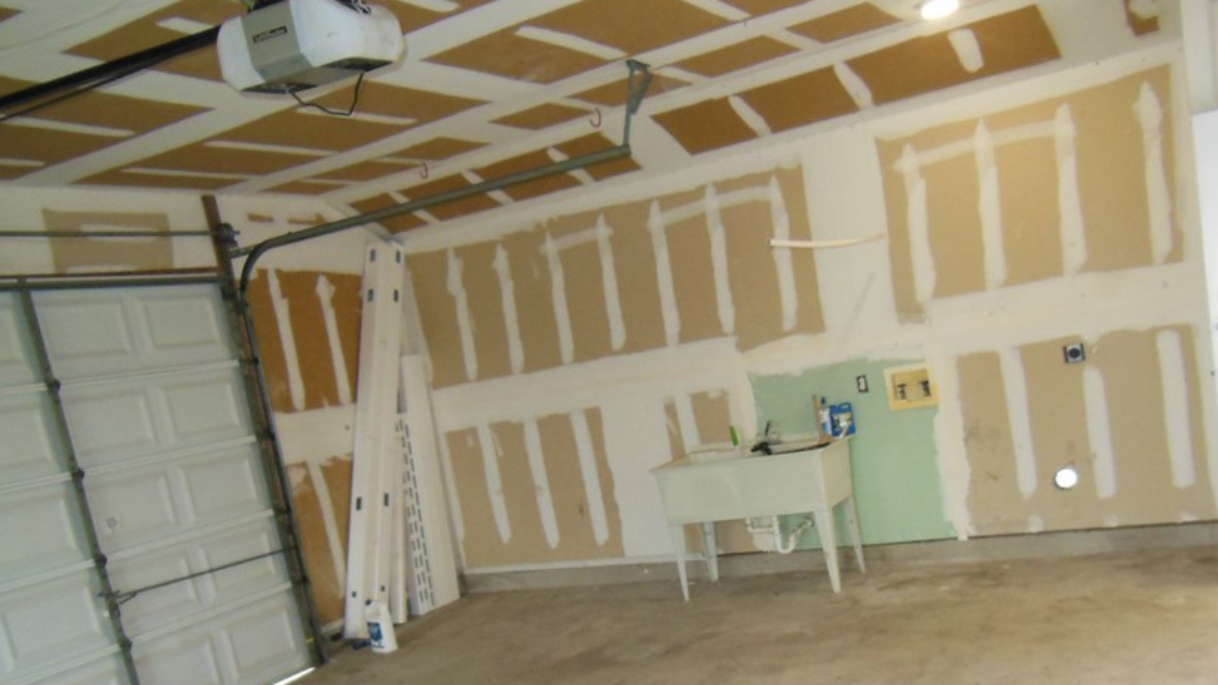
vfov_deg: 33.9
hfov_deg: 57.9
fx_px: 1098
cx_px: 662
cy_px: 517
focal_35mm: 34
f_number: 3.5
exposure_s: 1/25
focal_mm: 4.5
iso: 640
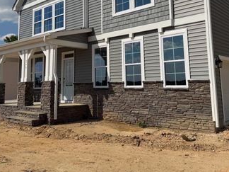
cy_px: 46
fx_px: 245
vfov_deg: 37.8
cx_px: 121
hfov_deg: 50.1
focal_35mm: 37
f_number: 1.78
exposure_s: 1/11905
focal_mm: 6.76
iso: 80
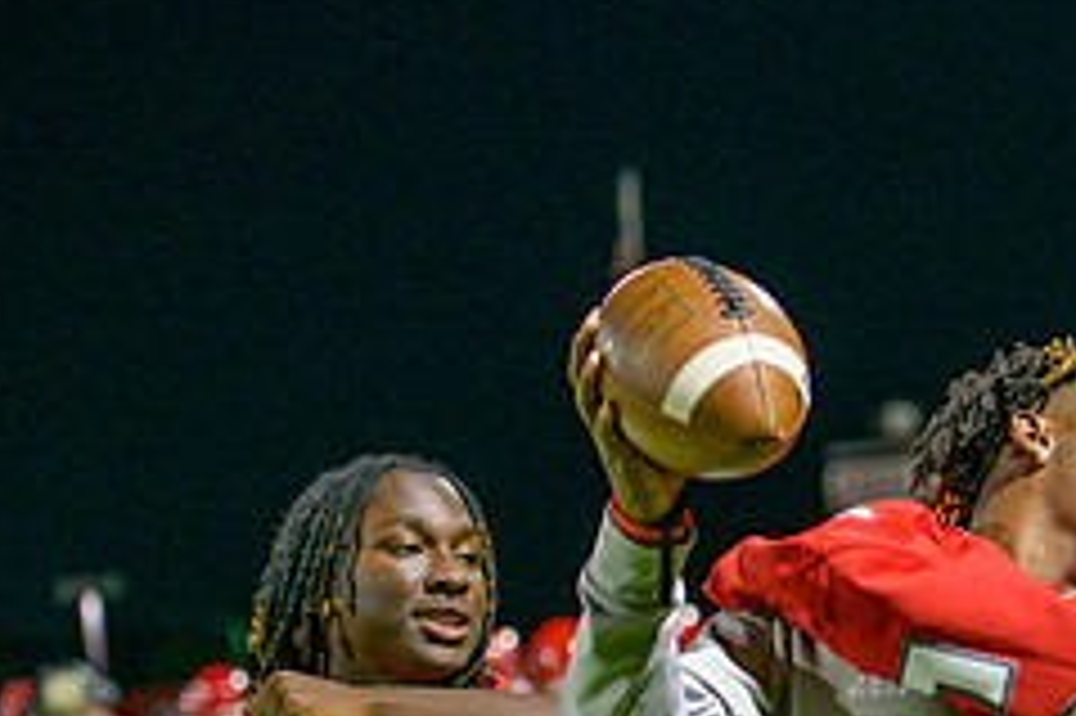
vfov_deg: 8.0
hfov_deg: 11.9
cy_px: 624
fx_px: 5077
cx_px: 1126
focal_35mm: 170
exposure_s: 1/250
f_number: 2.8
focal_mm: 70
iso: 1600
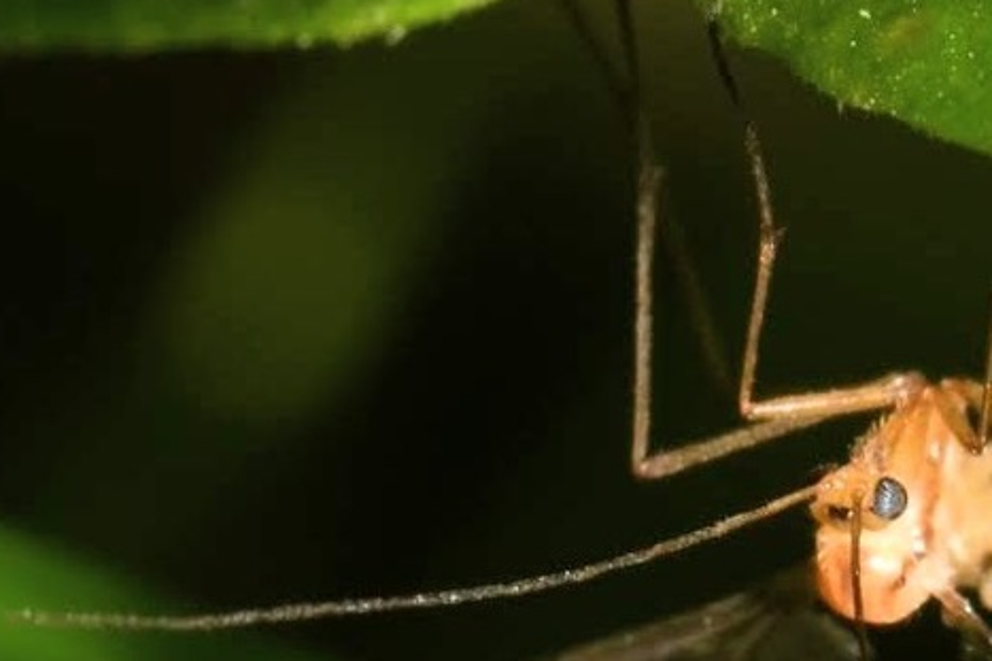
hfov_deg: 6.4
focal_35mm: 324
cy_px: 563
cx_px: 858
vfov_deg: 4.2
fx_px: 8925
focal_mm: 105
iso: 250
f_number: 32
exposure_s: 1/60
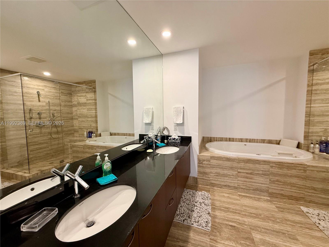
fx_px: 133
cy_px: 124
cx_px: 164
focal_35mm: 14
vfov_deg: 85.7
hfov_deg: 102.1
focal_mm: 2.22
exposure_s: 1/120
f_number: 2.2
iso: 250
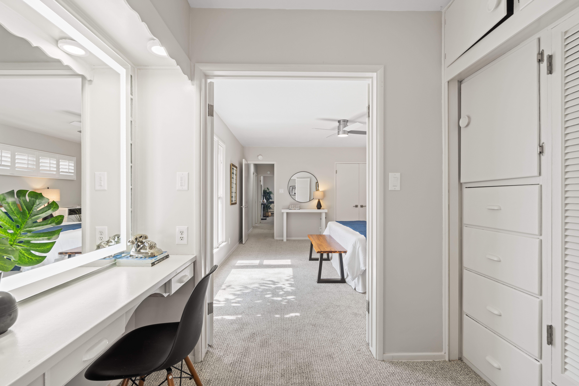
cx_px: 290
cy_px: 193
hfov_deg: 96.7
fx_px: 257
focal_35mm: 16
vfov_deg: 73.7
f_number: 8
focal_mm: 16
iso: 200
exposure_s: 1/3
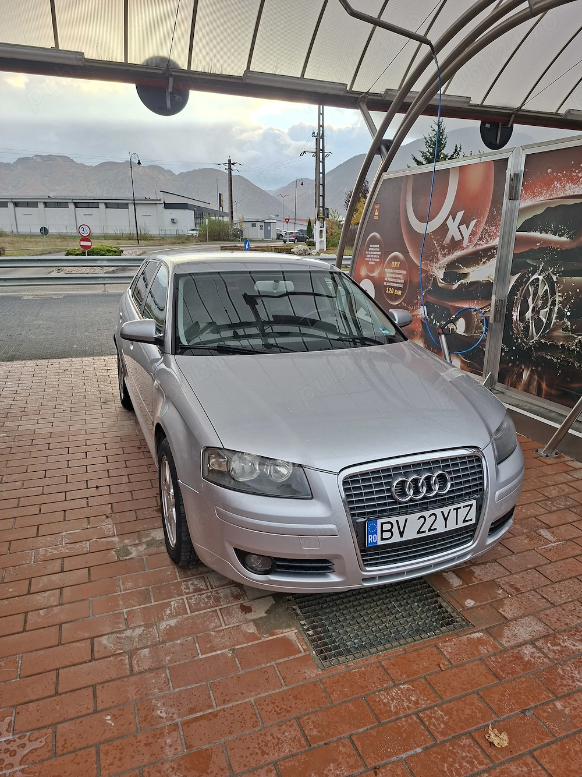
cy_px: 388
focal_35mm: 23
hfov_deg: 58.9
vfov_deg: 73.9
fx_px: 516
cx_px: 291
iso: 50
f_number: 1.8
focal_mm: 5.54
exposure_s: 1/121
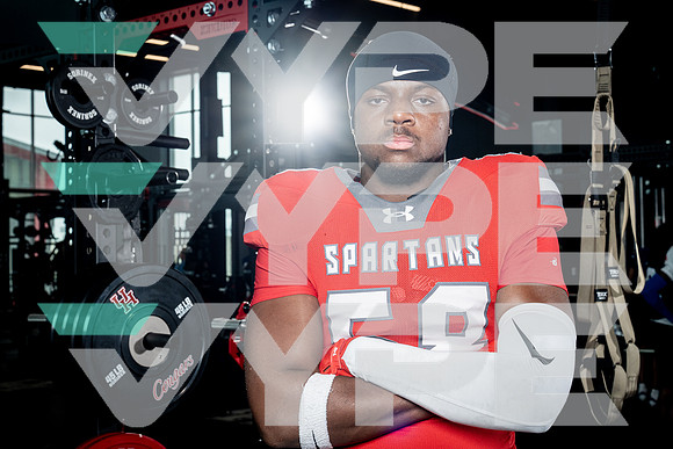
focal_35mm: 56
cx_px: 336
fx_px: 1047
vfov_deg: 24.2
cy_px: 224
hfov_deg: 35.6
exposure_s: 1/250
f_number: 9
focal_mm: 56
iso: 640
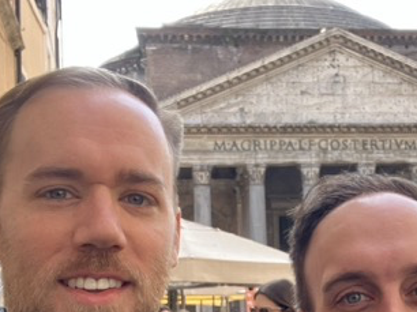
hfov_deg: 28.7
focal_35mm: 67
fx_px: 806
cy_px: 273
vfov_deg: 21.5
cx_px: 296
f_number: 2.2
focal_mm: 2.87
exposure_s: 1/100
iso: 20
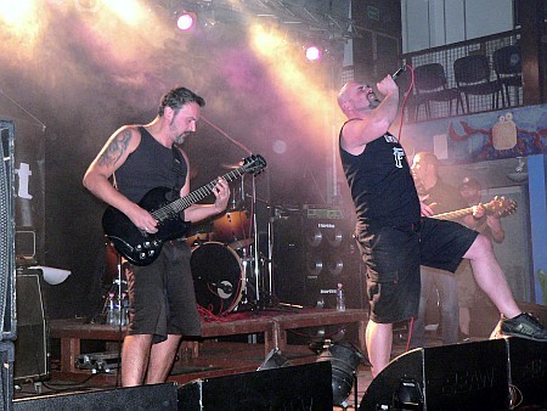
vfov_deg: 26.6
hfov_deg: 34.9
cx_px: 274
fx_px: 870
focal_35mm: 55
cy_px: 206
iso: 200
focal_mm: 9.2
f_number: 2.8
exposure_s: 1/30
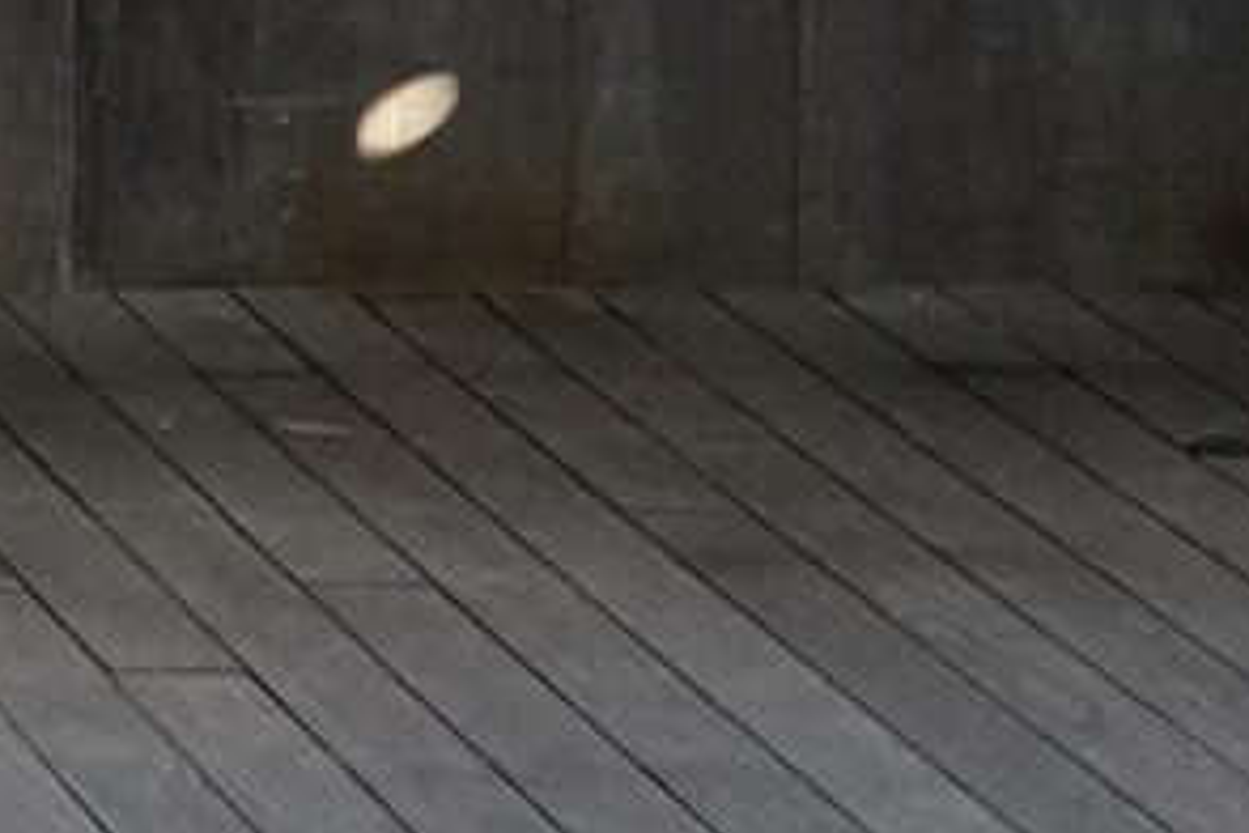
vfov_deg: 6.2
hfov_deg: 8.3
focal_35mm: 218
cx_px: -2260
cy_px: -442
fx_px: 7563
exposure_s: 1/100
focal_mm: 32
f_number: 6.3
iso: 6400
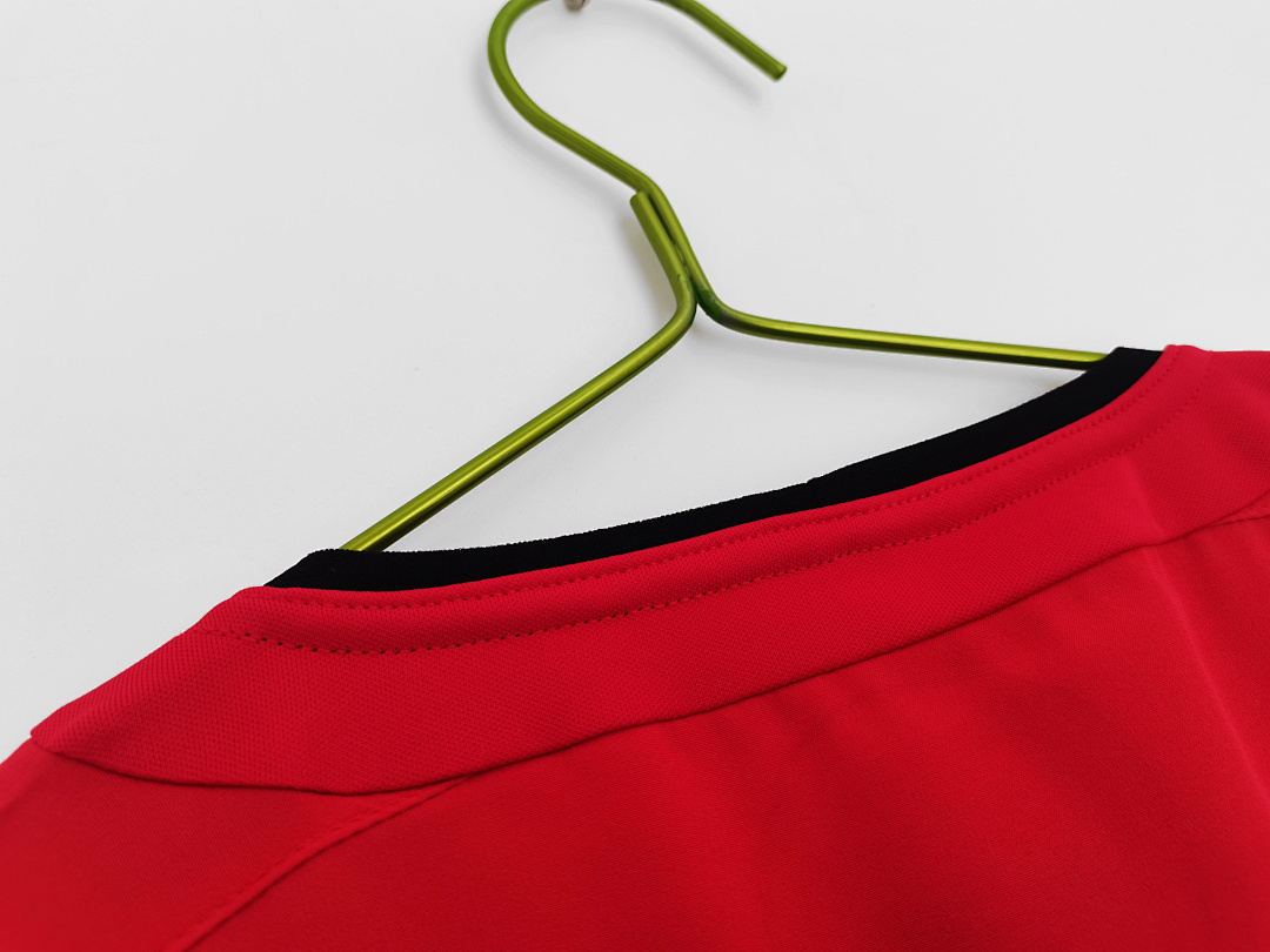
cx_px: 635
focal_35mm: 26
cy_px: 476
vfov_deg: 53.1
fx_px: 954
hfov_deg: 67.3
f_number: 1.8
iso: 160
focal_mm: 5.58
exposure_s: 1/50
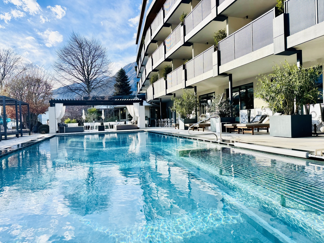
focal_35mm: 24
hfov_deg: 71.6
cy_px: 122
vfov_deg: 56.8
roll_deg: +1.0
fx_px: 225
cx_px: 162
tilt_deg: -0.9
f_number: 1.78
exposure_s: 1/1488
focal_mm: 6.76
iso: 80
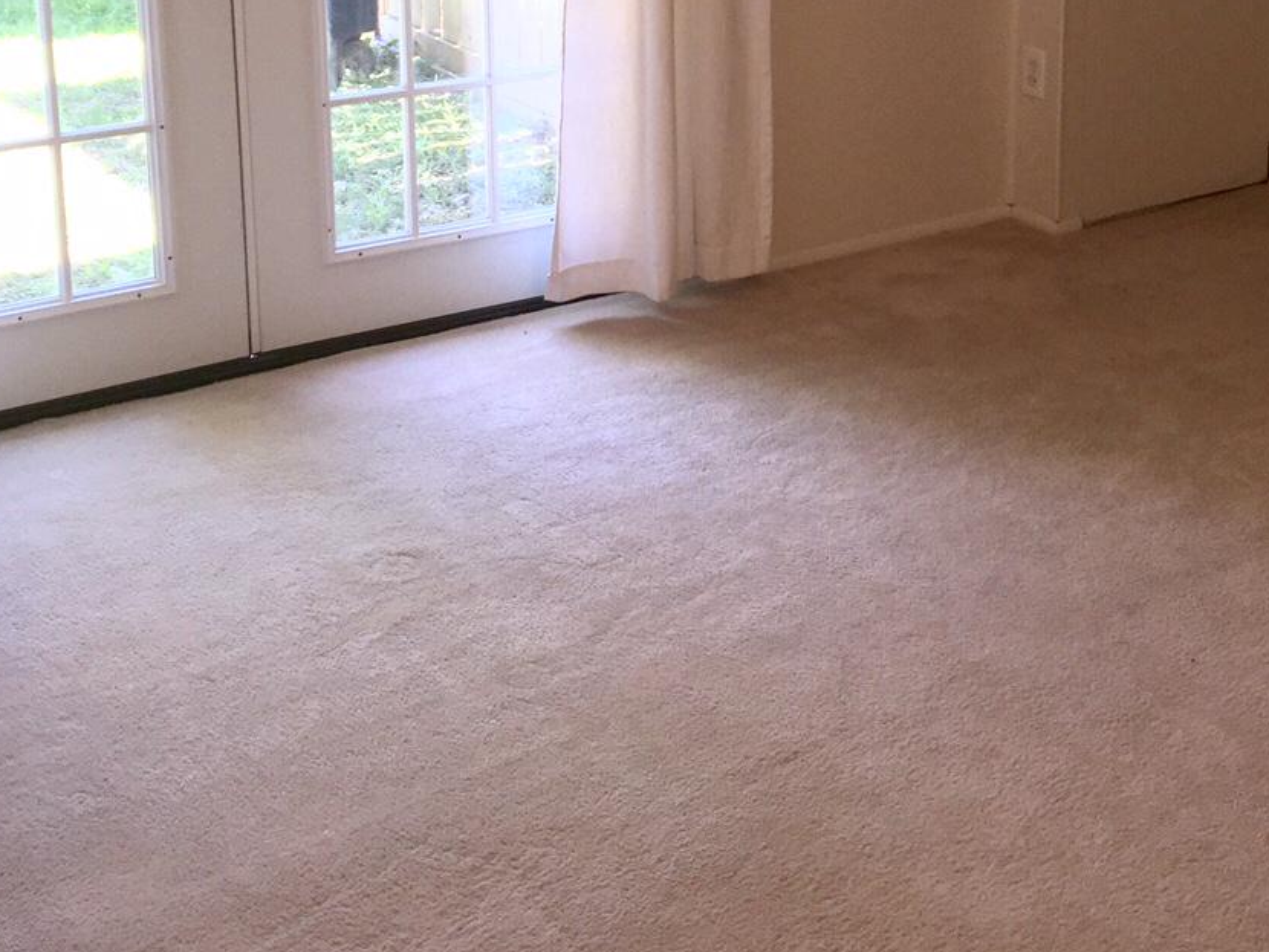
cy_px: 89
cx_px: 934
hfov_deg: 33.2
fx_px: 2090
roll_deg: -1.0
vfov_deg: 24.9
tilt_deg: -13.6
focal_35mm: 57
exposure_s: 1/63
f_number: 2.2
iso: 32
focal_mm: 4.15
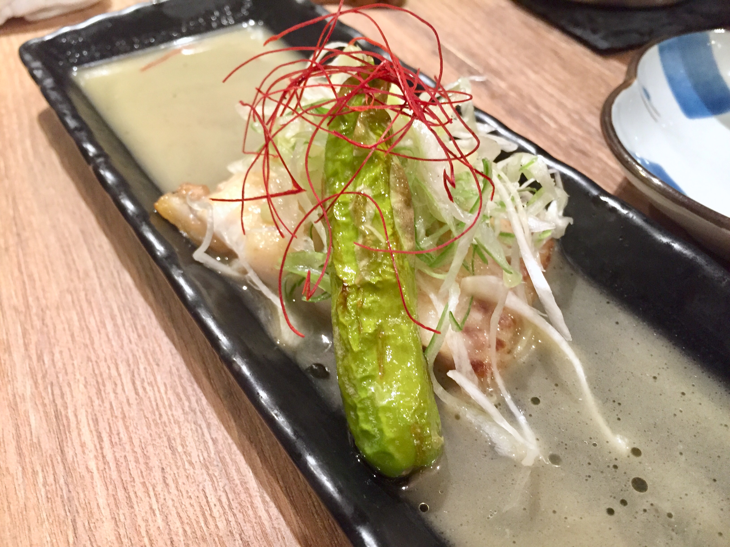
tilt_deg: -45.9
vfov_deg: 48.2
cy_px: 274
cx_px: 365
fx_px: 612
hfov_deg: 61.7
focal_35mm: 29
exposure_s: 1/33
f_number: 2.2
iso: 320
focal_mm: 4.15
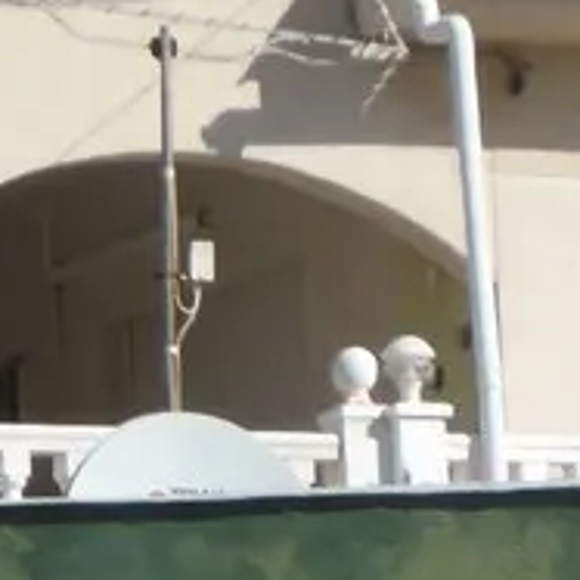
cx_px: 760
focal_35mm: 1332
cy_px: 47
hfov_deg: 1.3
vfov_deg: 1.3
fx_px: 25250
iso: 100
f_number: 5.5
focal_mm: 35.6
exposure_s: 1/800
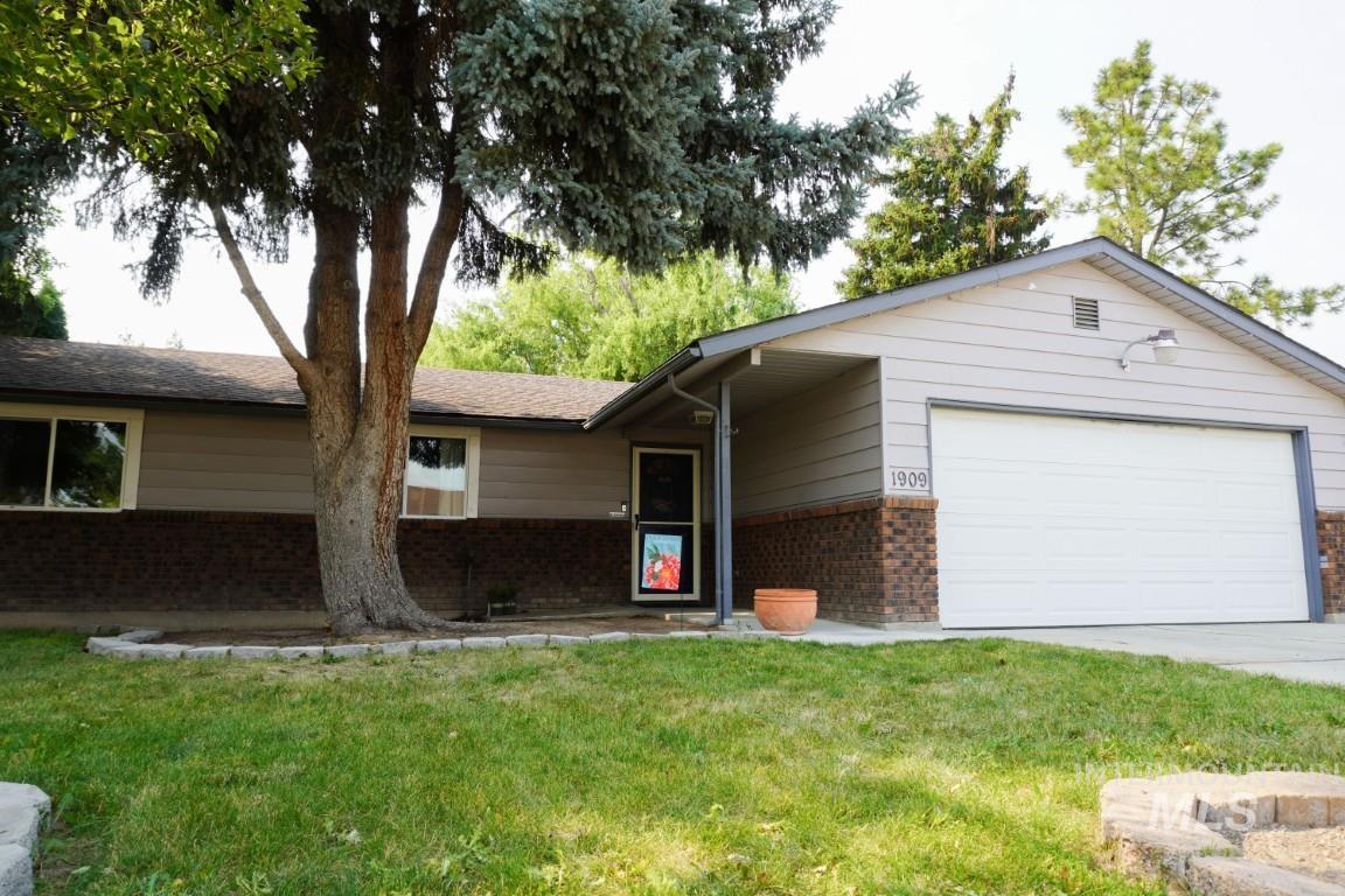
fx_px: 897
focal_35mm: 24
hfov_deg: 73.7
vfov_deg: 53.1
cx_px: 672
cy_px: 448
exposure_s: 1/100
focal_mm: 16
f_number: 6.3
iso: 100
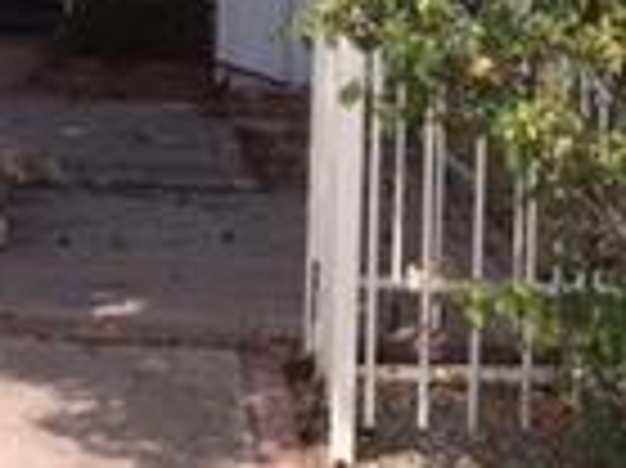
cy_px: -104
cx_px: 270
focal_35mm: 134
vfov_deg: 10.8
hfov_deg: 14.7
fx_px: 2421
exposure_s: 1/1799
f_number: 2.2
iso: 40
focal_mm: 4.15
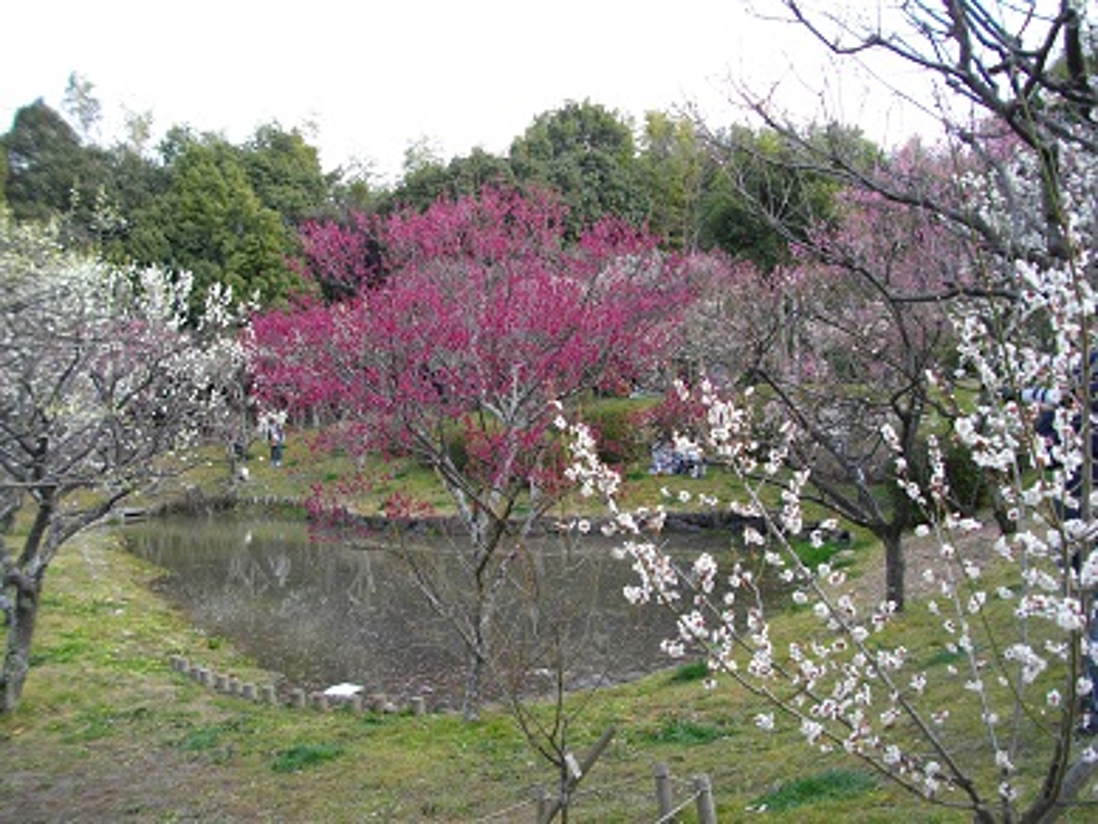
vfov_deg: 44.2
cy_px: 412
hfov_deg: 56.8
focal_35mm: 32
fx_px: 1015
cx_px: 549
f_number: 2.9
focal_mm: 5.7
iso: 100
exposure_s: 1/250
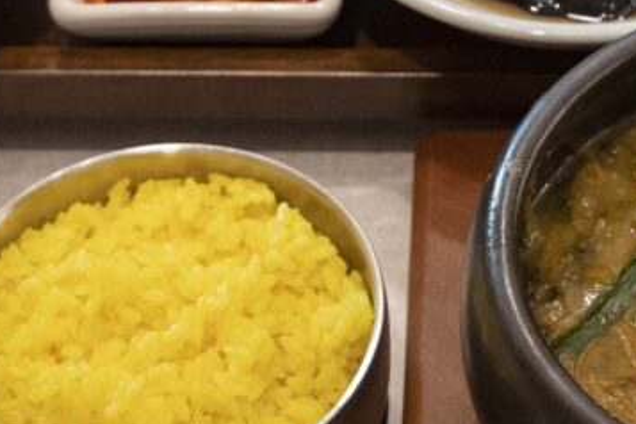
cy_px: 20
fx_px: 2279
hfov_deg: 15.7
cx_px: 602
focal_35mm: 129
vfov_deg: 10.6
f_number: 5.6
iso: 6400
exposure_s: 1/160
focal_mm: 45
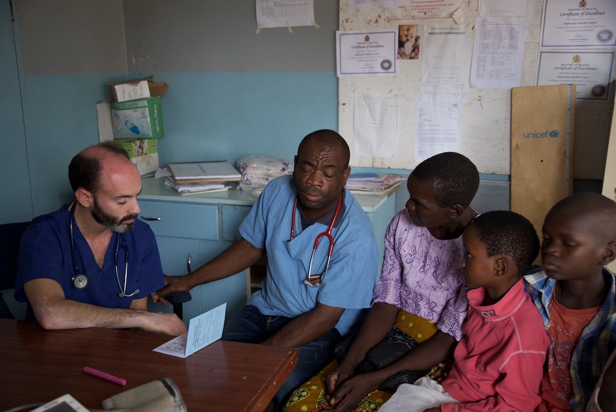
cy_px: 206
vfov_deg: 31.9
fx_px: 719
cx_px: 308
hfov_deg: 46.4
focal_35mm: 42
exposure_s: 1/20
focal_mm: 42
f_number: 4
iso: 160
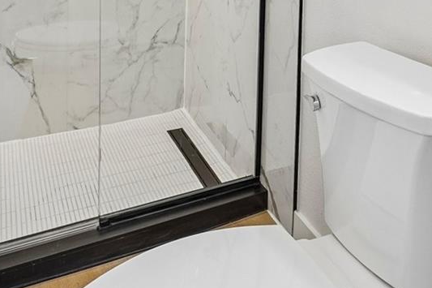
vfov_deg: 25.4
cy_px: -106
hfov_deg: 42.9
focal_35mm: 44
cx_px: 340
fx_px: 525
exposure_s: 1/25
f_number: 9
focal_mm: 14.6
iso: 400
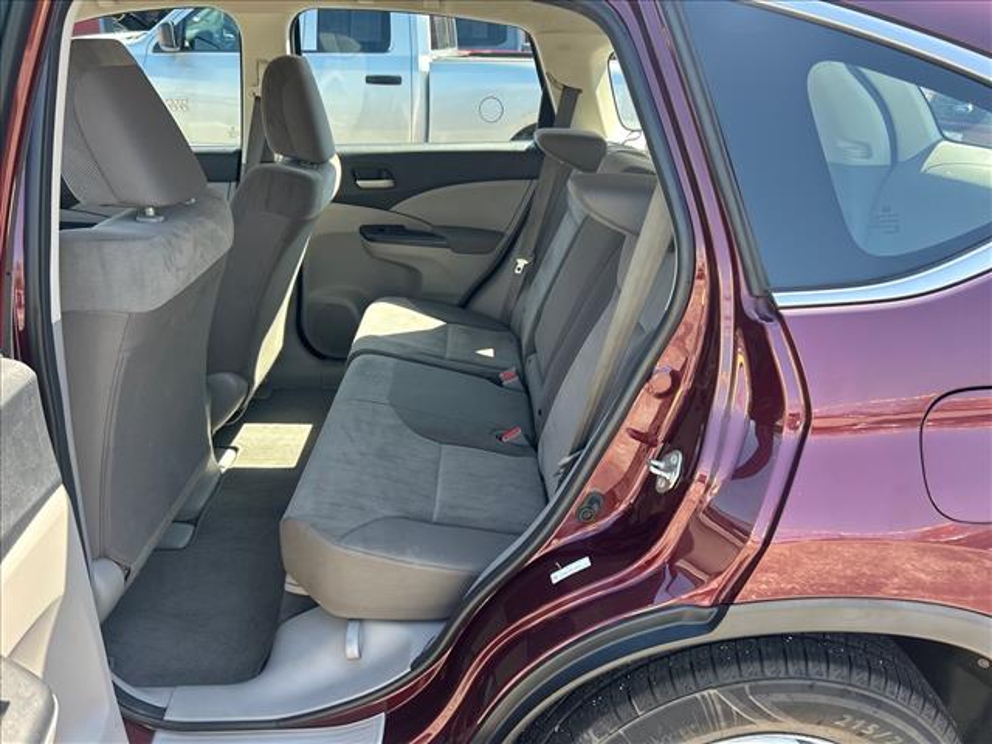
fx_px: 745
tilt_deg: -24.5
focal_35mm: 26
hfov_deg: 67.3
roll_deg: -3.0
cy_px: 372
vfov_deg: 53.1
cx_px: 496
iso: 50
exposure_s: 1/286
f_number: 1.5
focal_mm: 5.7
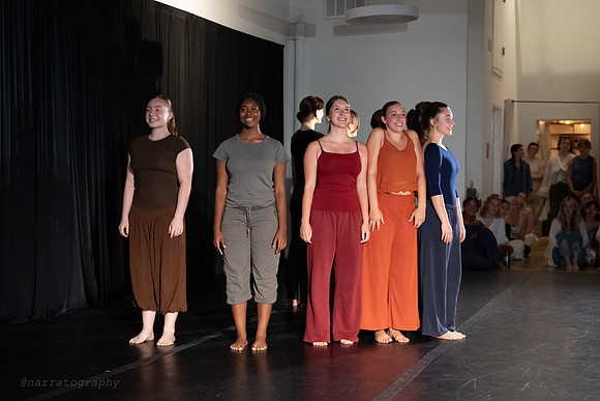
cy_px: 203
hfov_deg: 32.8
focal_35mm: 61
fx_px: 1021
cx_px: 298
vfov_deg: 22.2
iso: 6400
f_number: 3.5
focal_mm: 55
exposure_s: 1/320
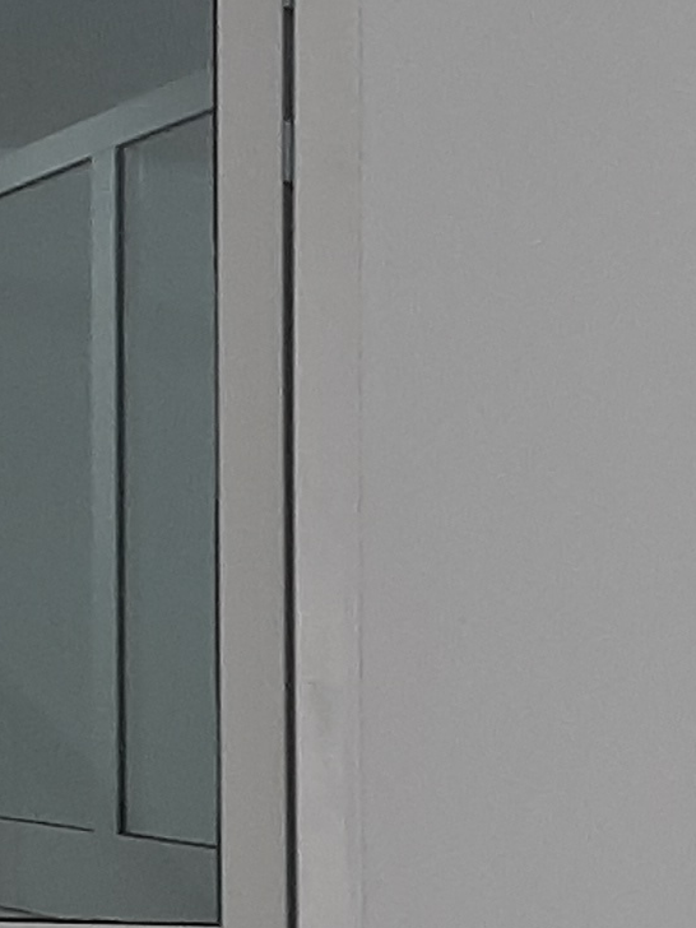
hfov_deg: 8.0
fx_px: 3860
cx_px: 2423
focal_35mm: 144
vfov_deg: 13.3
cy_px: 1180
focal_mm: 3.93
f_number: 1.7
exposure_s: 1/100
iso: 50
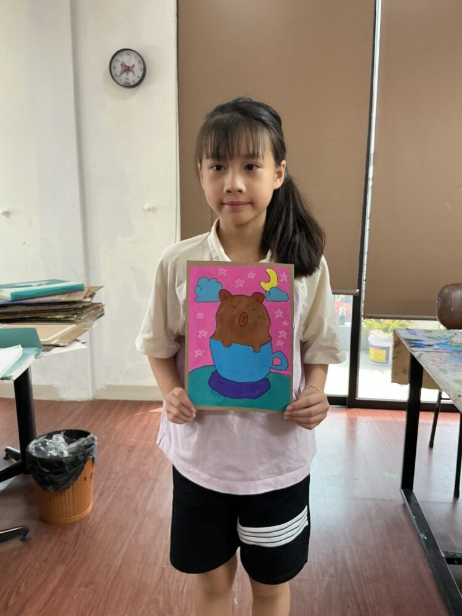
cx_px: 231
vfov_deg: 61.7
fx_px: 516
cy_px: 308
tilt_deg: -11.3
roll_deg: -1.0
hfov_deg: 48.2
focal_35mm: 29
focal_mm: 3
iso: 80
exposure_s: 1/60
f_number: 1.8
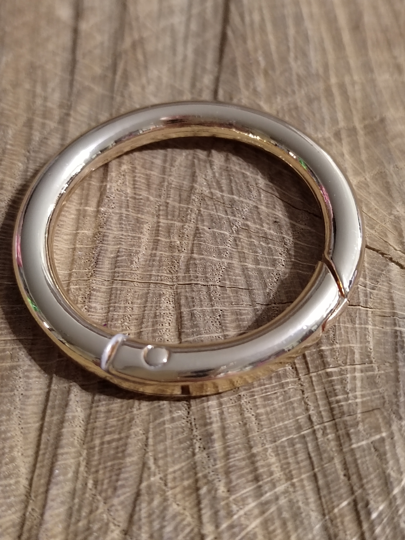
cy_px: 270
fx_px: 718
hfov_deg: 31.5
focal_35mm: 46
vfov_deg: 41.2
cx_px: 202
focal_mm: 5.52
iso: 3425
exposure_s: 1/33.3
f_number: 1.9
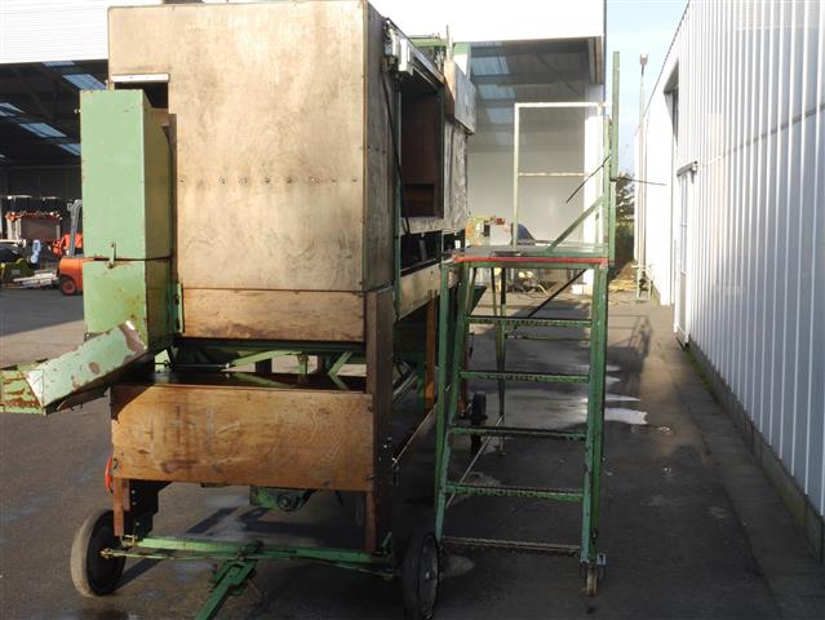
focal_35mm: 42
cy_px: 310
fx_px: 1002
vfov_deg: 34.4
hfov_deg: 44.8
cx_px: 412
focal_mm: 21
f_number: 18
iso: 400
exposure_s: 1/60
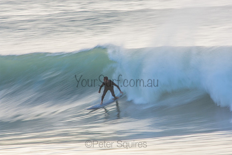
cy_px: 78
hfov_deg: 2.7
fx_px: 4834
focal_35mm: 750
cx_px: 116
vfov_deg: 1.8
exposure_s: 1/30
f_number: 25
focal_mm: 500
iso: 200
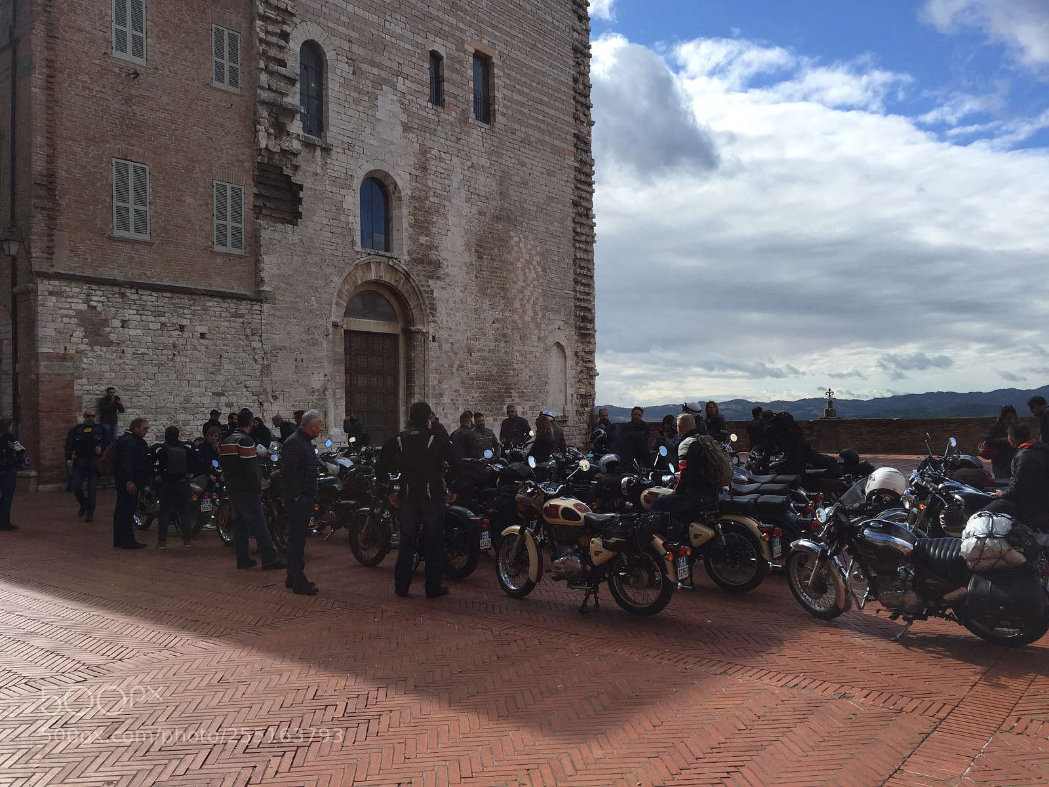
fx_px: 879
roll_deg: -0.8
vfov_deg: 48.2
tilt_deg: +2.5
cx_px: 524
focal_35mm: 29
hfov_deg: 61.7
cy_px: 394
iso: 32
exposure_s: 1/1883
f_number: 2.2
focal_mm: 4.15
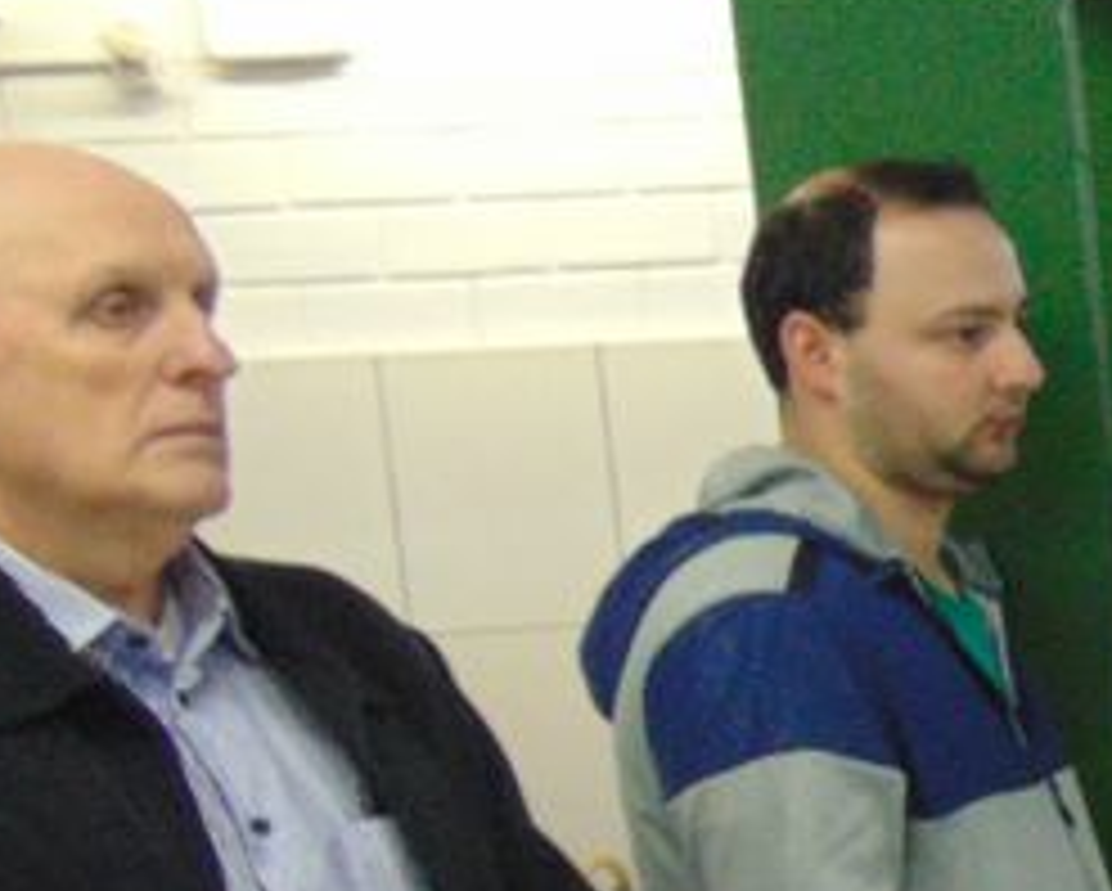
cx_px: 2035
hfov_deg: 15.9
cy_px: 868
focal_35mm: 101
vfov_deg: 15.0
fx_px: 3327
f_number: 3
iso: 250
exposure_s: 1/30
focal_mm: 4.5
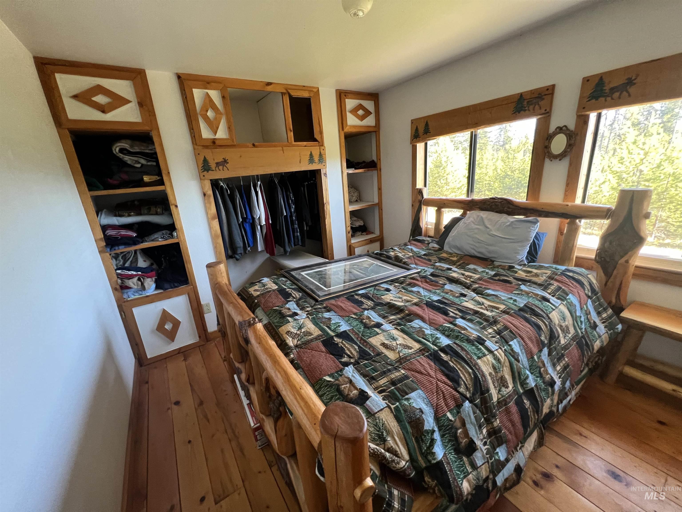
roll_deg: +5.1
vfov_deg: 89.9
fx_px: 256
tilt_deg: -16.9
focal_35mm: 13
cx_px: 341
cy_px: 256
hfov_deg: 106.2
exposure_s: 1/74
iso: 250
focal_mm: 1.57
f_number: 1.8
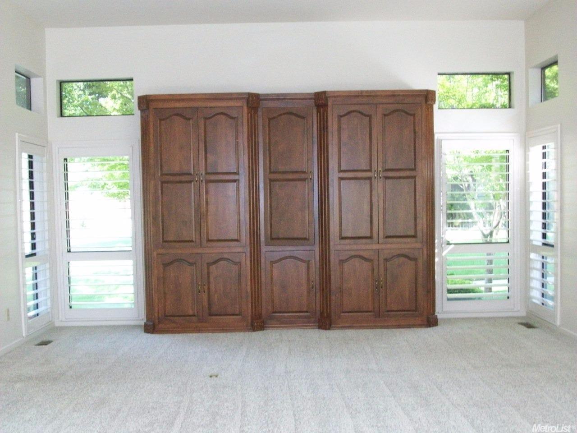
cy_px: 216
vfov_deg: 34.3
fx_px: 700
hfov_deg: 44.8
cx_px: 288
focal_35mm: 42
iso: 320
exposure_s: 1/65.1
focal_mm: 7.1
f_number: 3.2
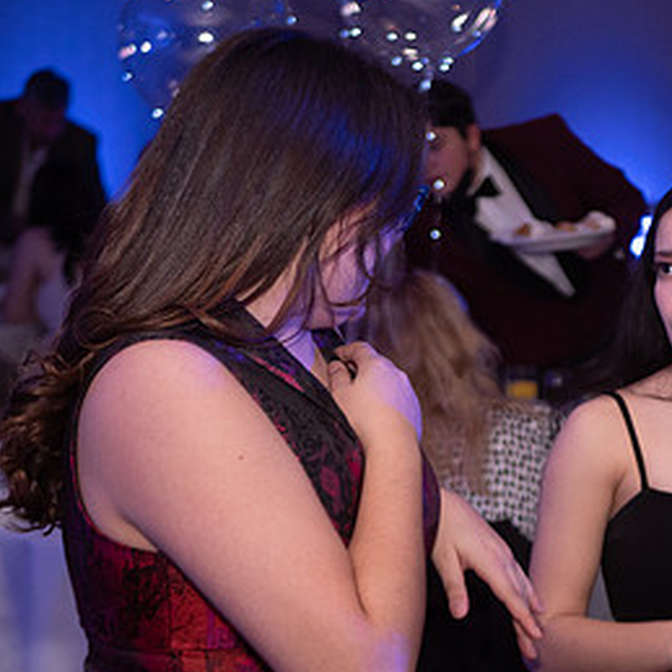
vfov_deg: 17.6
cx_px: 584
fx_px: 2174
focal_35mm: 99
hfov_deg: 17.4
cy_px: 383
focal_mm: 25
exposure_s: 1/125
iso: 800
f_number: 1.7
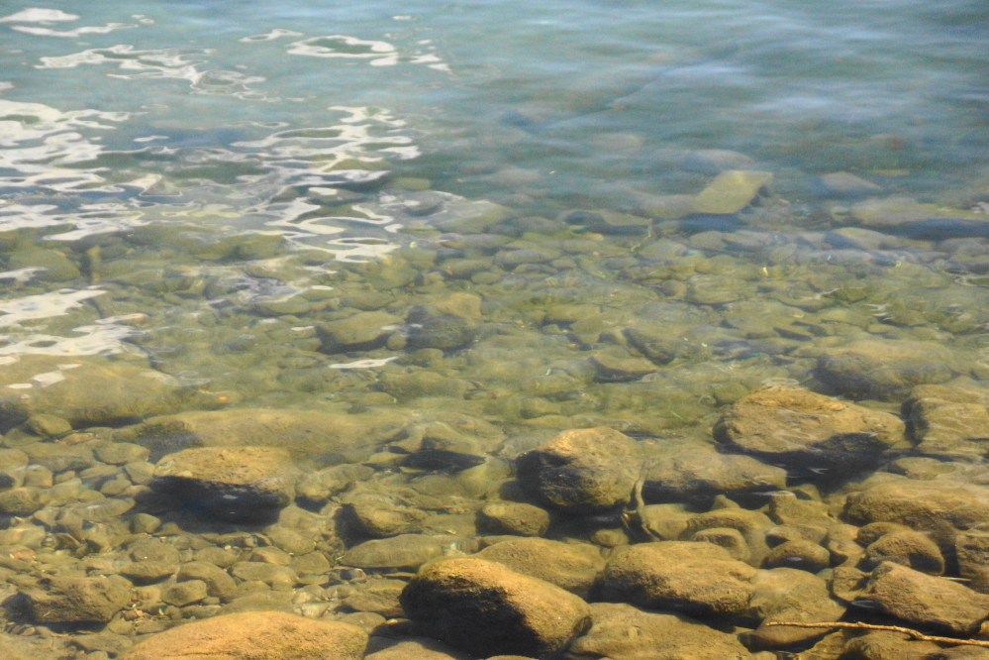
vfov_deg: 15.2
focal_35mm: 90
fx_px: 2472
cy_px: 330
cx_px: 494
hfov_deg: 22.6
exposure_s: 1/1000
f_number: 5
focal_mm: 60
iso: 1600
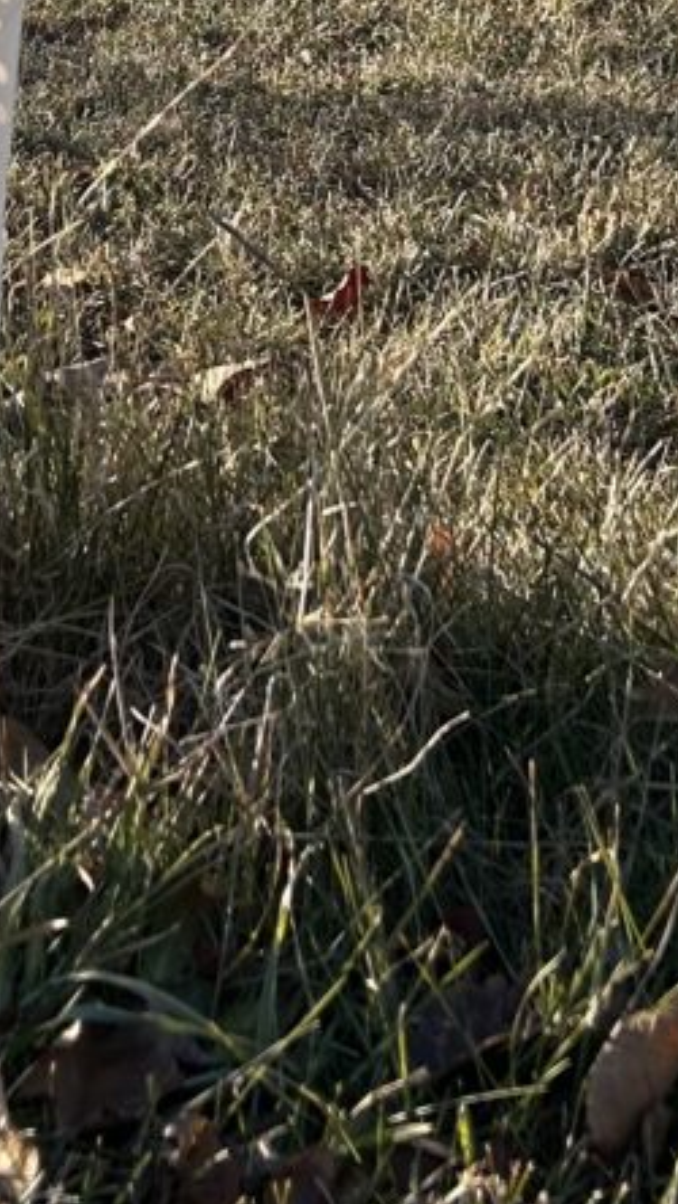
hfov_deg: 11.9
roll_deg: +1.5
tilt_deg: -4.6
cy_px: -157
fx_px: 3258
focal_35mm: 102
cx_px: 193
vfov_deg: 19.9
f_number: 1.5
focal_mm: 5.7
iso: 50
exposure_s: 1/2045
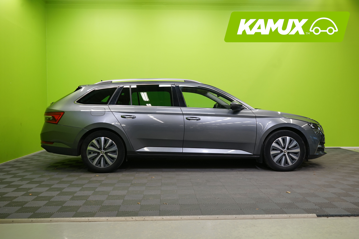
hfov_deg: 58.7
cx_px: 180
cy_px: 120
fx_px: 319
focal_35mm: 32
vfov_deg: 41.1
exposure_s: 1/30
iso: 640
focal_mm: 32
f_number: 6.3
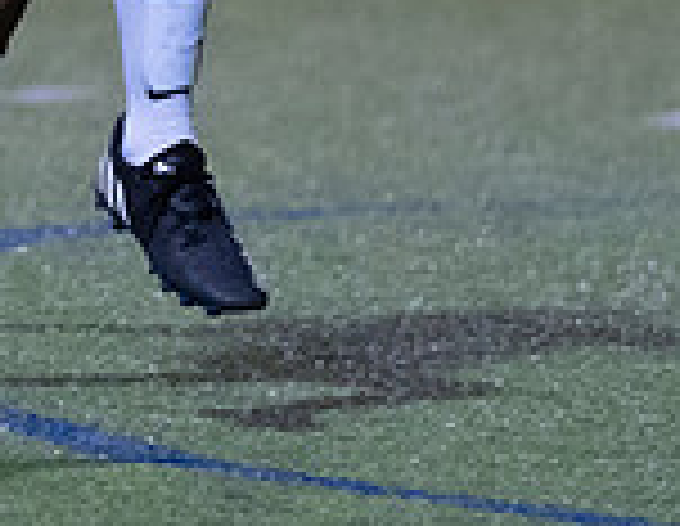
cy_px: -479
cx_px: -917
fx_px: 26382
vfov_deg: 1.1
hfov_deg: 1.5
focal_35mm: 1327
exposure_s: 1/1000
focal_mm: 200
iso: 4000
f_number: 2.8
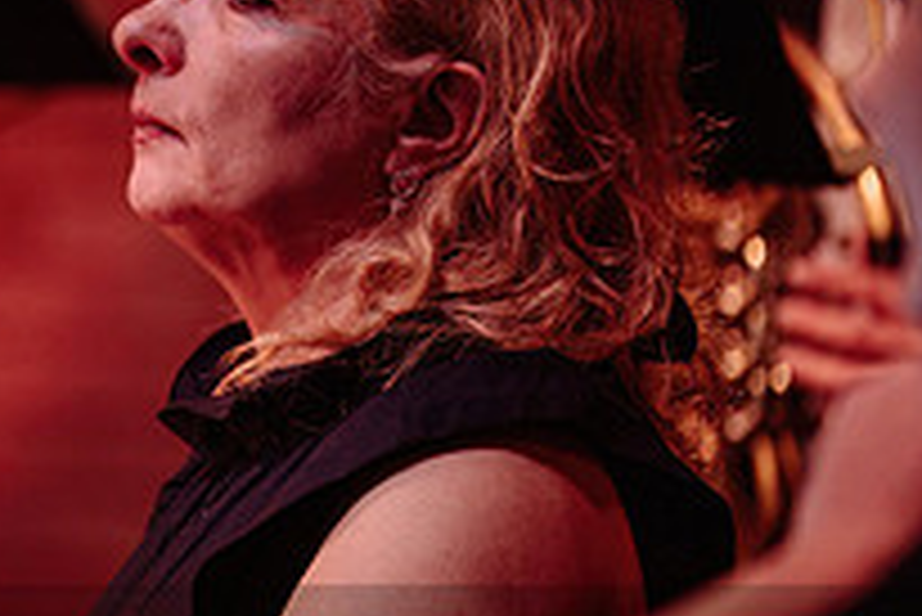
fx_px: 11225
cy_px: 119
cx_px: -207
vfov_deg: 3.1
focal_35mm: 438
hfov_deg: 4.7
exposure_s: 1/80
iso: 1600
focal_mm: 155
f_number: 2.8
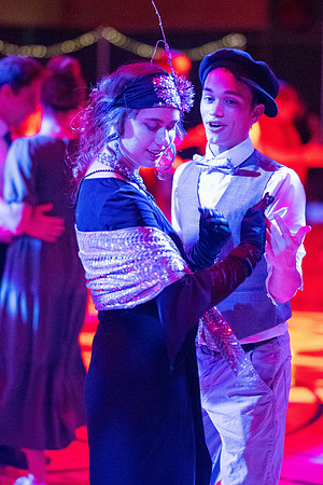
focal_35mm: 128
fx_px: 1716
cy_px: 242
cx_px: 172
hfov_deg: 10.8
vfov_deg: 16.1
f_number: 1.8
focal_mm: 85
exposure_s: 1/160
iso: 10000
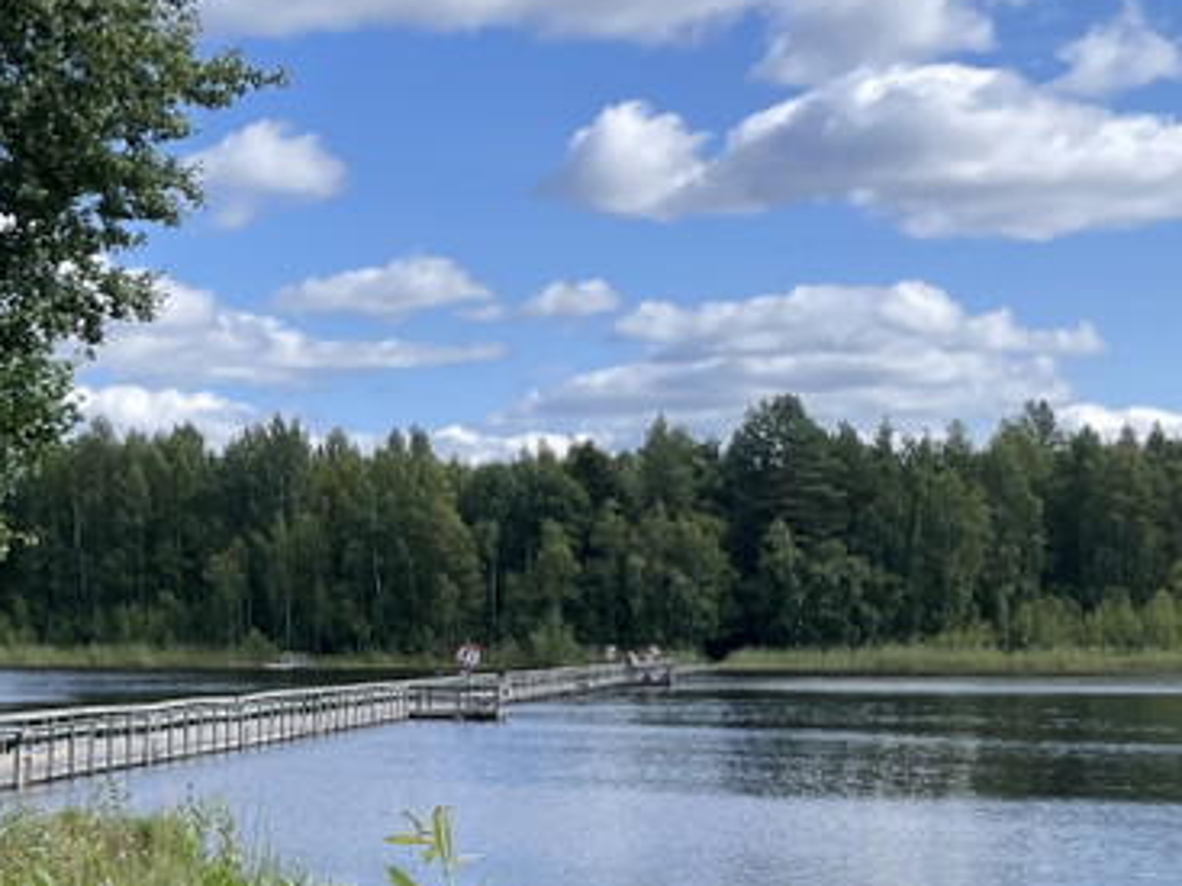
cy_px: 883
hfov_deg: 25.9
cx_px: -184
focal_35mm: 68
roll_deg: -1.7
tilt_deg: -7.4
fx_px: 2321
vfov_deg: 20.9
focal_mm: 4.2
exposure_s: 1/1770
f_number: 1.6
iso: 32
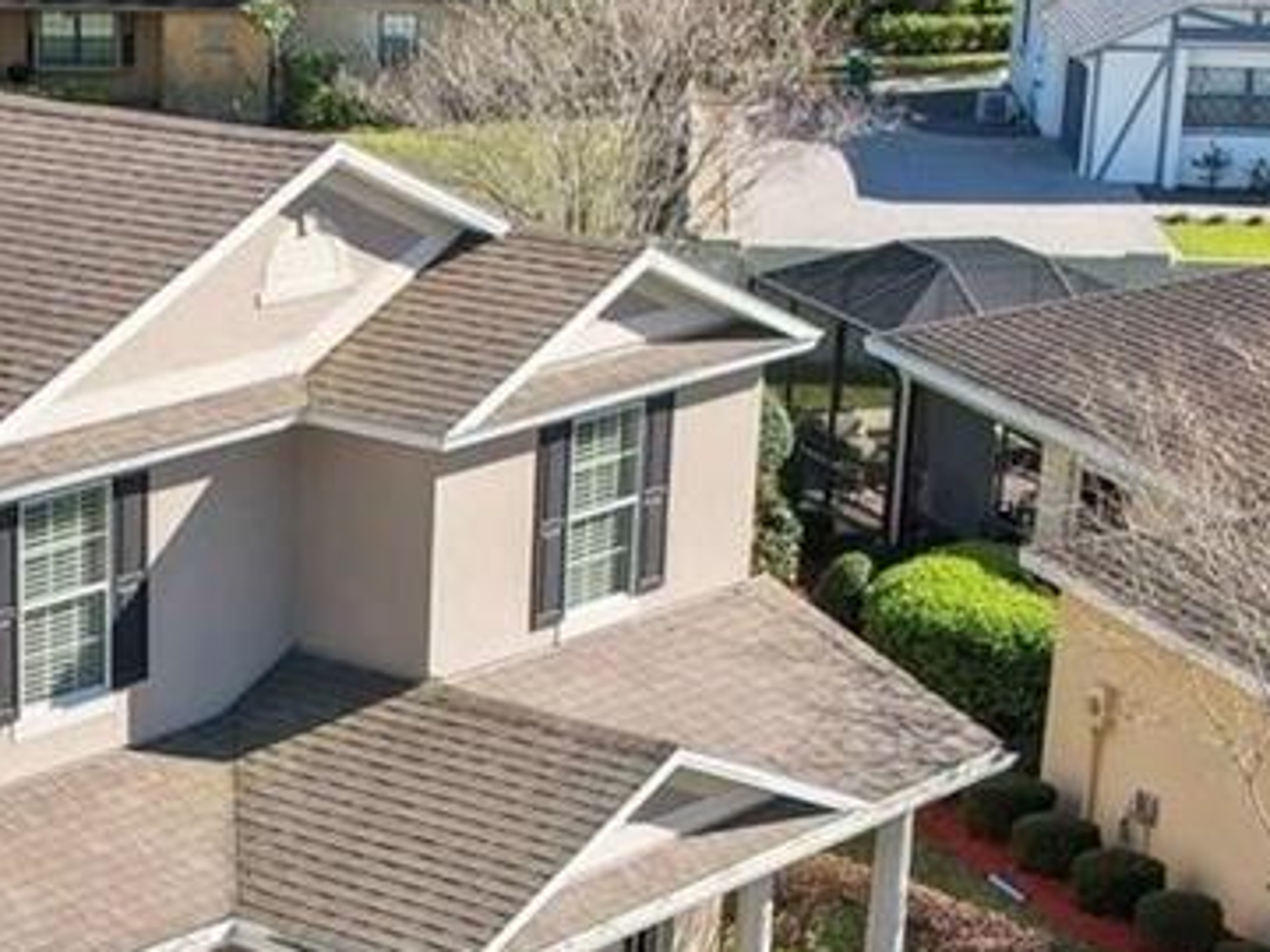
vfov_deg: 15.4
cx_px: -4
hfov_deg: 20.2
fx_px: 3449
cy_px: 987
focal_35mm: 94
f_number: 2.8
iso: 120
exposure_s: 1/1250
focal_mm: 8.4
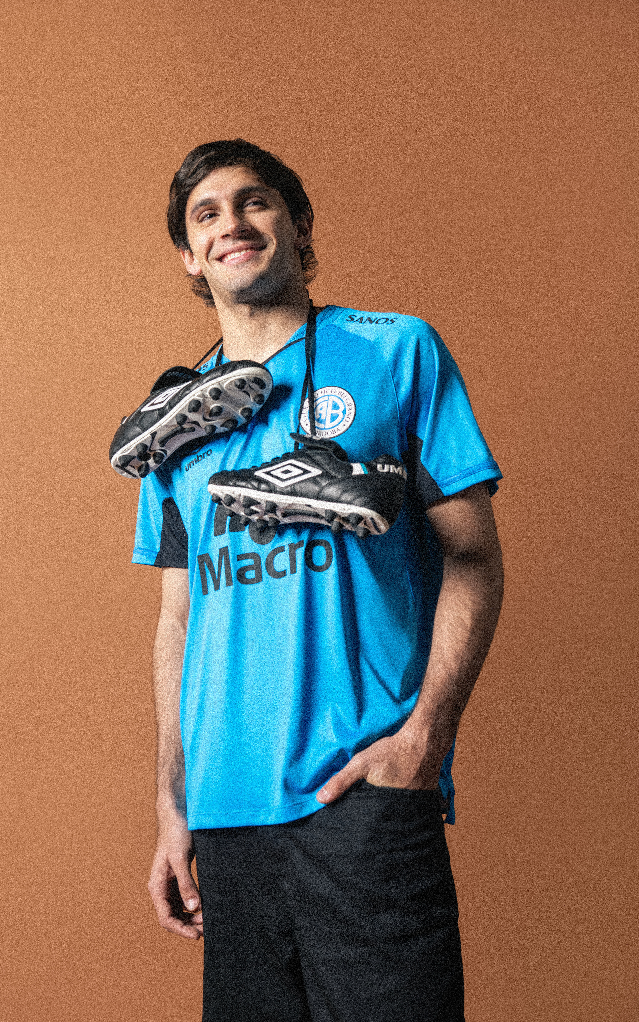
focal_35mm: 36
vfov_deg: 54.0
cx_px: 322
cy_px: 513
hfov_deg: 35.3
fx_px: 1003
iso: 200
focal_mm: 35
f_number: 5.6
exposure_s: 1/160
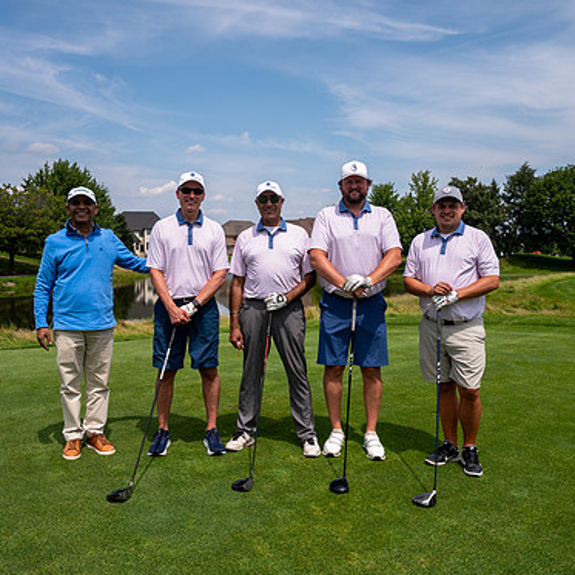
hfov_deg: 49.7
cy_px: 291
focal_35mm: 33
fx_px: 620
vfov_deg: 49.7
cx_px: 277
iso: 250
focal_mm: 25
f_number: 5
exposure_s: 1/2500
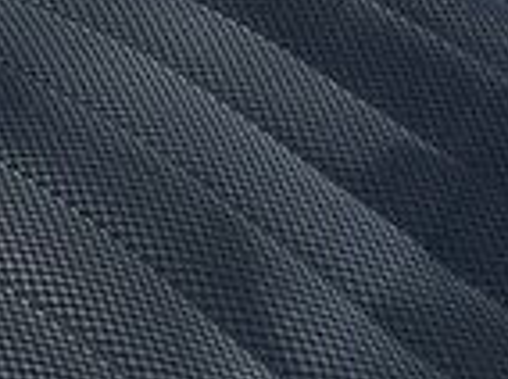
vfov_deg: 10.1
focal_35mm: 135
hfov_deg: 14.0
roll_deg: -1.5
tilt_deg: -18.4
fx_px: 1978
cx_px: -182
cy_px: -395
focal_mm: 4.15
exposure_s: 1/138
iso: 25
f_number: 2.2
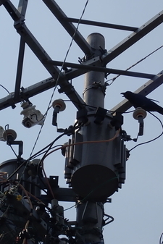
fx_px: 1255
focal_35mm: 185
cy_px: 75
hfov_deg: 7.4
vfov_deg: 11.1
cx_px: 149
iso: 100
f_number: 6.3
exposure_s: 1/800
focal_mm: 18
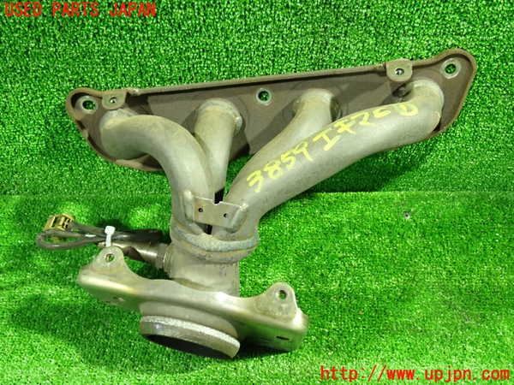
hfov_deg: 56.8
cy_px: 192
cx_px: 257
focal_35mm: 32
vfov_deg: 44.2
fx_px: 475
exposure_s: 1/15
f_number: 2.4
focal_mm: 5.79
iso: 800
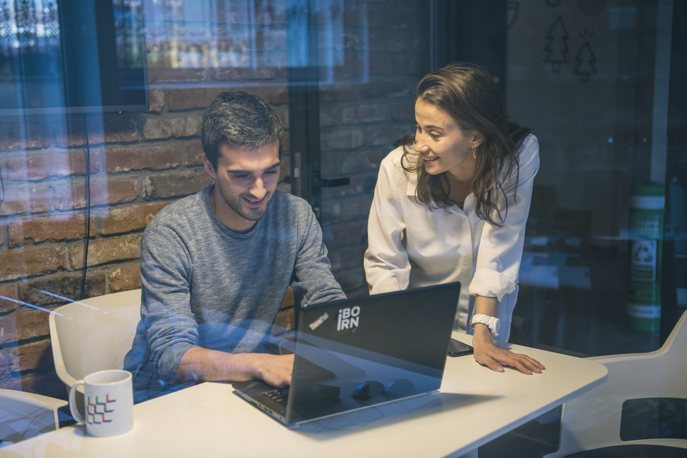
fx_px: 916
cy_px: 229
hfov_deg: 41.1
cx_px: 344
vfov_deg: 28.1
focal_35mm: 48
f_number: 2.8
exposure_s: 1/250
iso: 1250
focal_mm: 48
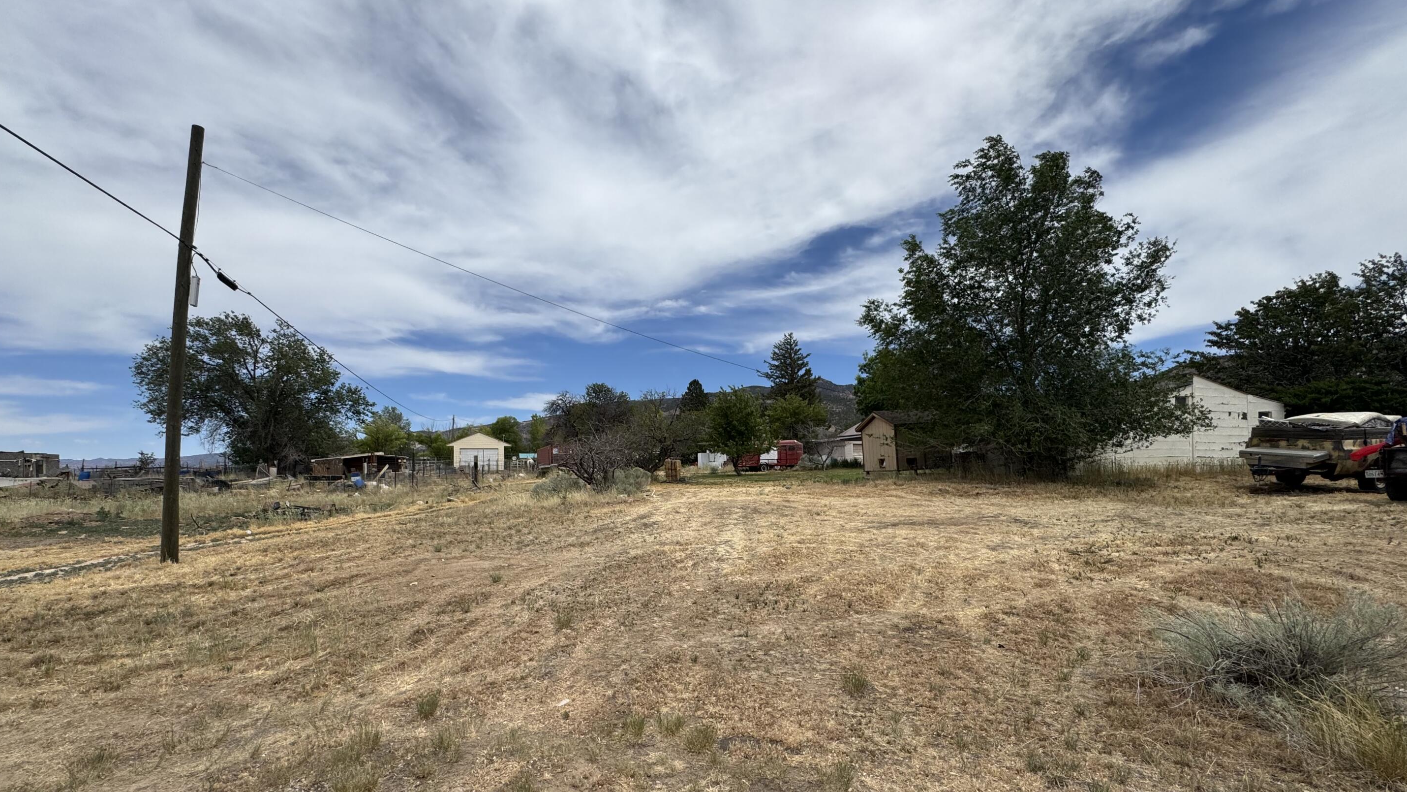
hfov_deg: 99.3
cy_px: 456
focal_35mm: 16
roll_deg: +0.6
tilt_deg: +0.9
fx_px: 597
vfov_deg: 66.7
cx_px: 677
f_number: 2.2
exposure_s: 1/2770
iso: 50
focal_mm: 2.22
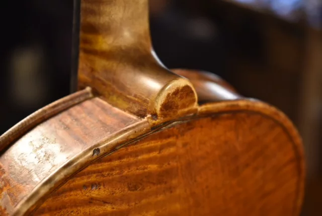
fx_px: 537
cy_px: 108
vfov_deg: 22.7
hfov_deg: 33.4
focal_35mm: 60
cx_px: 161
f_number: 5
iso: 100
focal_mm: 40
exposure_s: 1/10
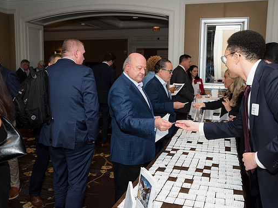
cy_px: 104
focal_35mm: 35
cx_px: 139
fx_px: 281
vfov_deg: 40.7
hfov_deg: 52.6
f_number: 5.6
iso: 800
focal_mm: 32
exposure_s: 1/125
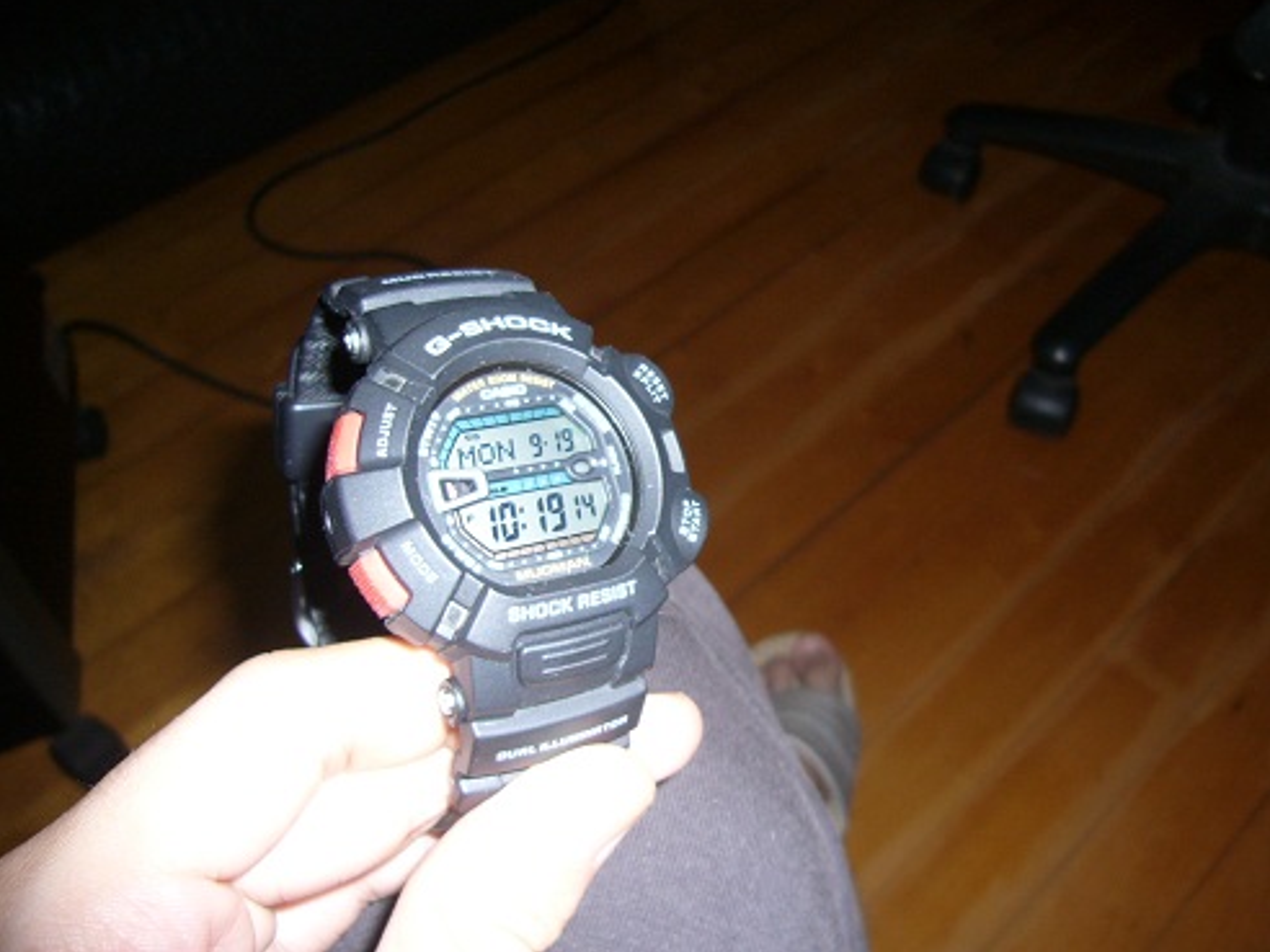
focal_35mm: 35
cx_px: 706
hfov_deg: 52.5
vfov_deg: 40.7
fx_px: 1284
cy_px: 517
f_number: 2.8
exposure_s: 1/30
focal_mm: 4.6
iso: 100
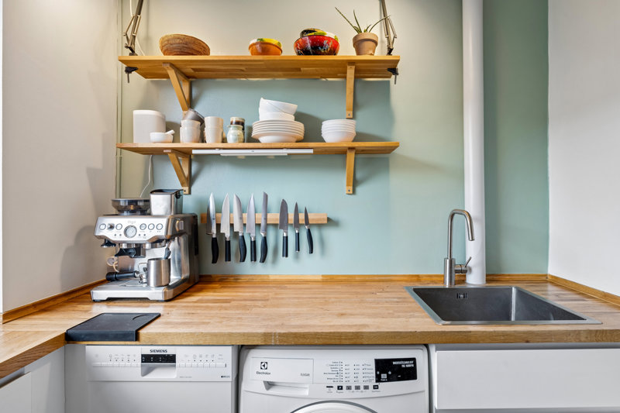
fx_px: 310
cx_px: 310
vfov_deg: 67.4
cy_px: 206
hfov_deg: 90.0
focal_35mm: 18
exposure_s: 1/13
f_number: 9
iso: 160
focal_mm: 18
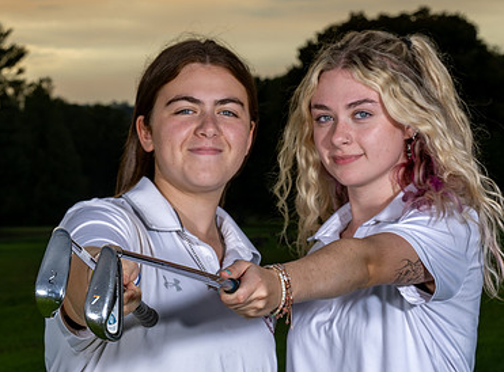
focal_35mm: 168
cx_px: 189
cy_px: 346
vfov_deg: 8.7
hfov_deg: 11.8
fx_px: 2433
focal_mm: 70
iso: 80
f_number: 11
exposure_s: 1/200
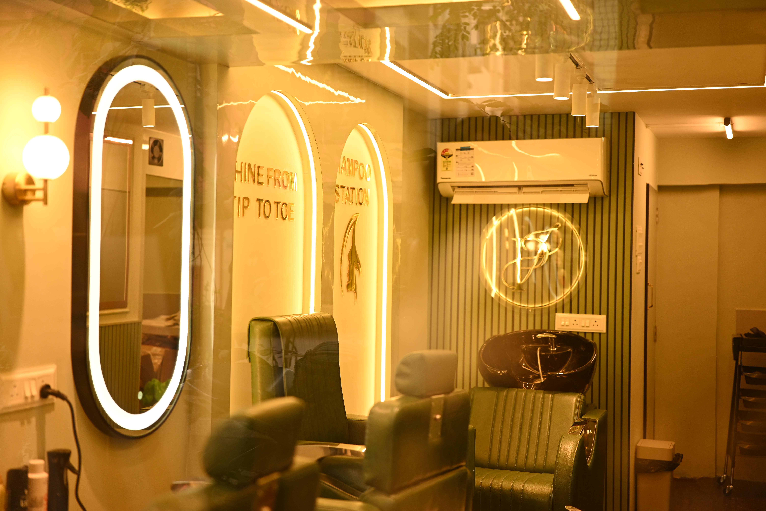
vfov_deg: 27.0
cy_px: 256
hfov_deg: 39.6
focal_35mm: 50
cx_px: 383
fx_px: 1064
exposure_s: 1/400
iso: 640
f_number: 2
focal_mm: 50
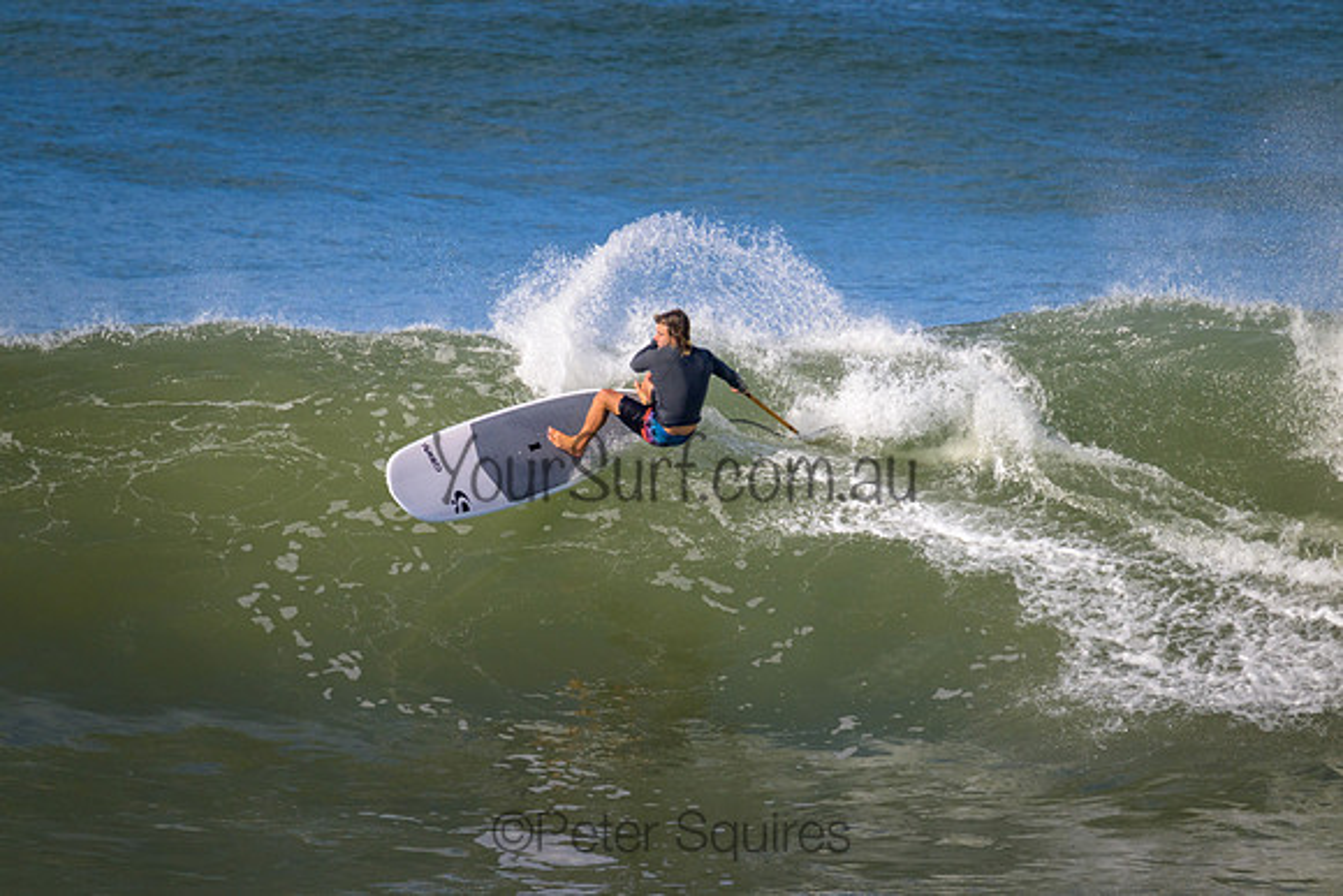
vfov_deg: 1.7
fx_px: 29850
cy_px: 448
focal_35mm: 800
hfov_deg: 2.6
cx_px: 672
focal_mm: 800
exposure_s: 1/2000
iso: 1000
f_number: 11
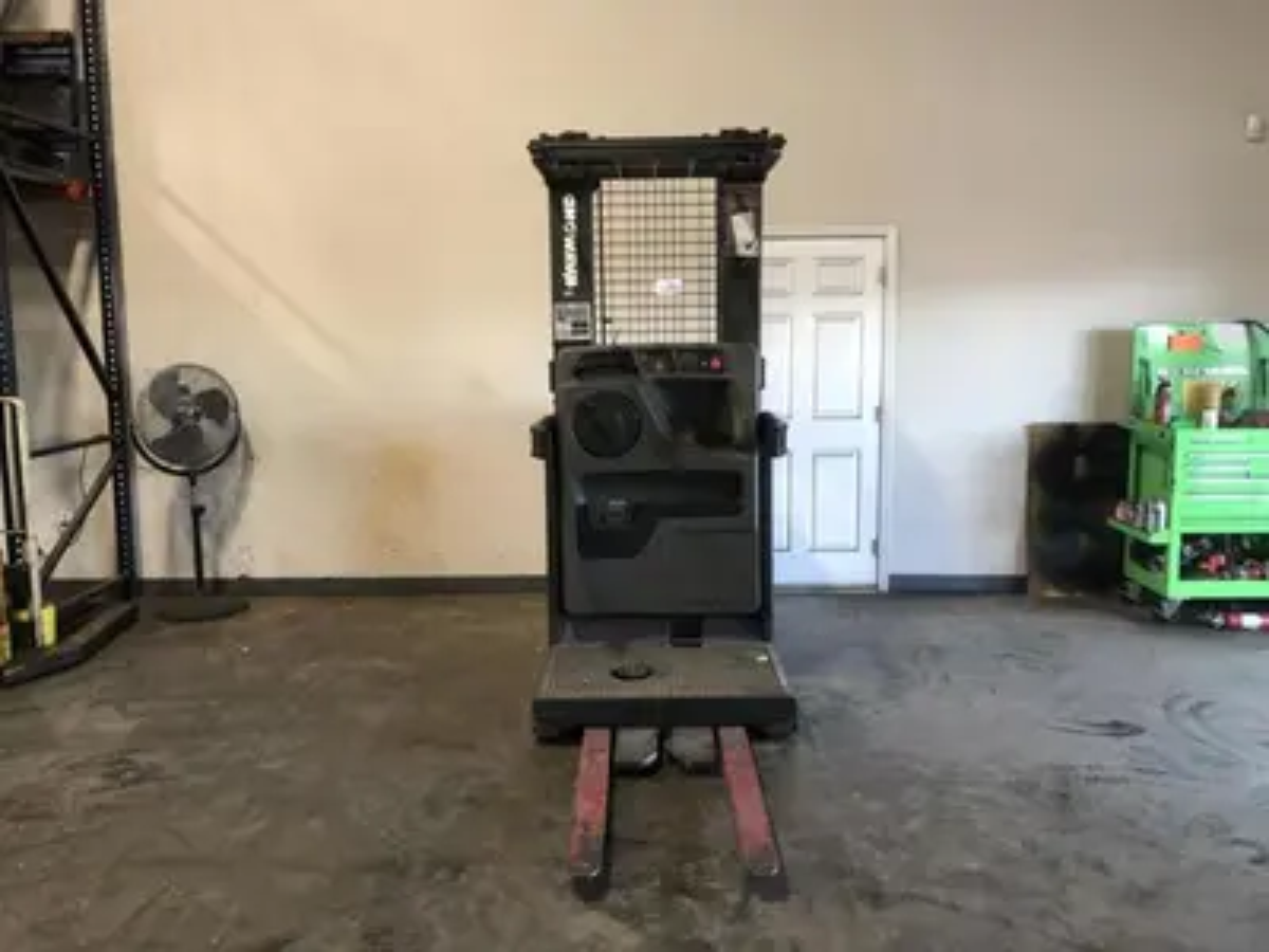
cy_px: 476
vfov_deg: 49.7
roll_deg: +1.5
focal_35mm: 28
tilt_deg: -6.7
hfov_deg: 63.4
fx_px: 1026
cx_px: 634
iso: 40
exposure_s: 1/17
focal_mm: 4
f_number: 1.8
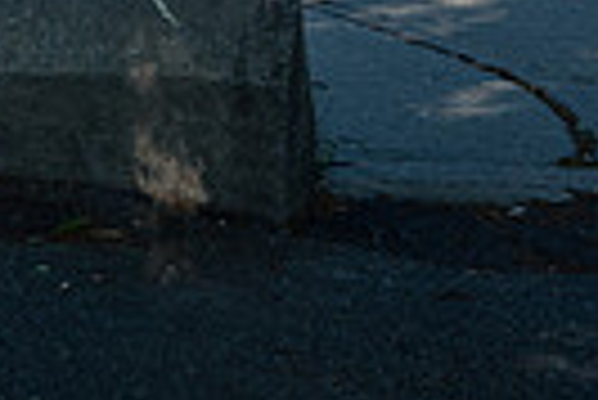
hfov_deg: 11.4
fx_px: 2627
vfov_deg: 8.2
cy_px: -447
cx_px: -701
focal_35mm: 158
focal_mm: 35
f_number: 4.5
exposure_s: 1/800
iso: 200
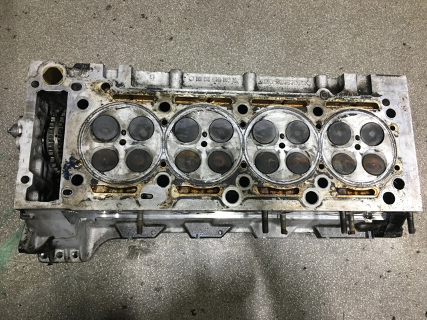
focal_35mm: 29
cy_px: 160
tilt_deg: -83.3
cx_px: 214
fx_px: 357
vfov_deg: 48.2
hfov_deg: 61.7
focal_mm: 4.15
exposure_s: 1/33
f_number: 2.2
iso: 125
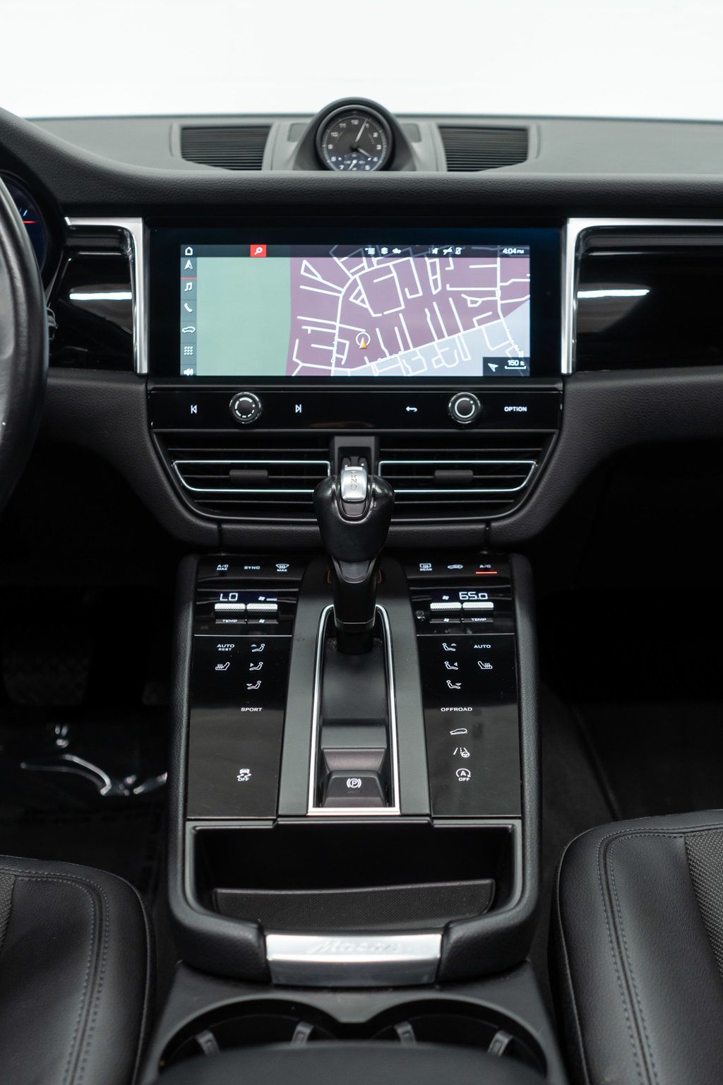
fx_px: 1265
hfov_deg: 31.9
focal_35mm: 42
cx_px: 362
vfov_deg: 46.4
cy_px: 542
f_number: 3.2
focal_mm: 28
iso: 640
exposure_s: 1/50
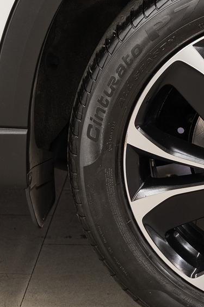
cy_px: 171
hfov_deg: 6.6
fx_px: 1752
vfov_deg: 10.0
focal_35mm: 206
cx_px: 268
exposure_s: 1/4
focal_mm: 70
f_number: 5.6
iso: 100
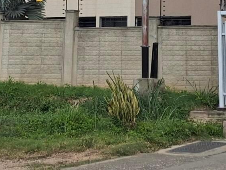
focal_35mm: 133
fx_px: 868
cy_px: -220
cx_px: 103
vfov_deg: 9.9
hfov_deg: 14.8
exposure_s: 1/2564
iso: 32
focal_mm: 4.69
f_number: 1.8
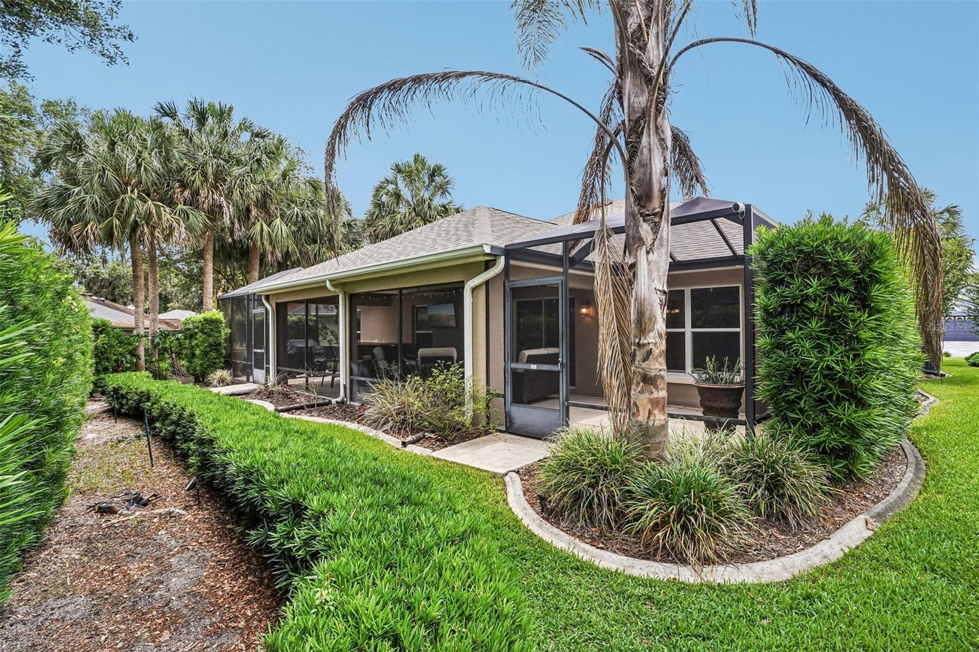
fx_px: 462
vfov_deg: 70.4
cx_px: 490
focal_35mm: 17
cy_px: 326
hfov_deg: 93.3
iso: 320
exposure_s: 1/30
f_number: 20
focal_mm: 17
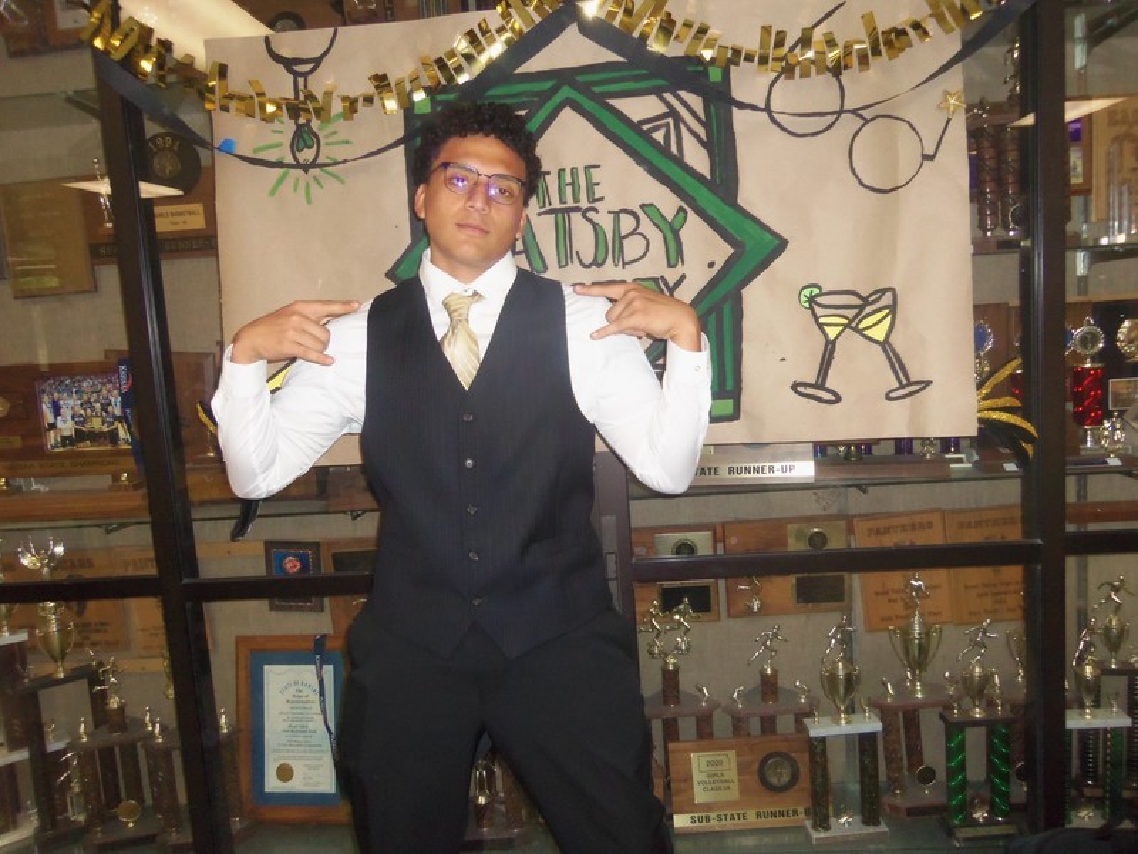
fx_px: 920
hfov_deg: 63.4
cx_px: 569
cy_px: 427
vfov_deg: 49.7
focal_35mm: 28
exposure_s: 1/40
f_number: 3.9
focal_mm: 5.1
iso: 400
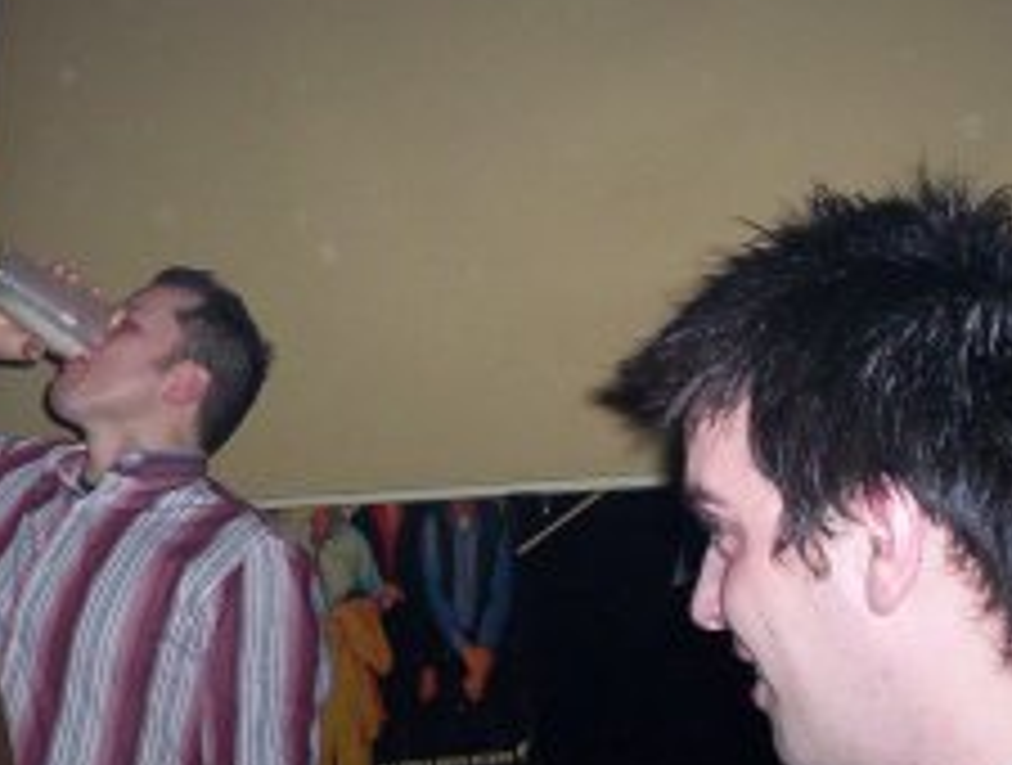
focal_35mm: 69
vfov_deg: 21.3
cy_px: 261
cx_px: 144
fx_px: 2023
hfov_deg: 27.3
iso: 140
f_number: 4.5
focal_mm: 4.99
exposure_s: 1/60
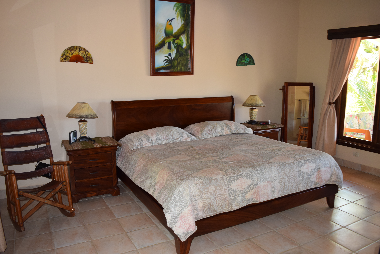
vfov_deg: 48.0
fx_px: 285
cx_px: 190
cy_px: 127
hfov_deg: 67.3
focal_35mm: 27
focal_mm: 18
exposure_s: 1/100
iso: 800
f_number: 5
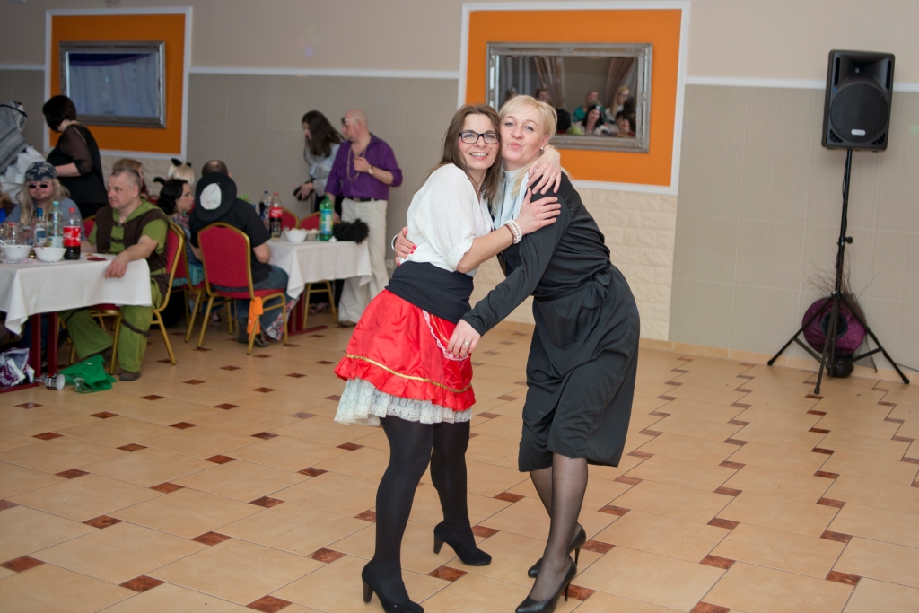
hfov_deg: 54.4
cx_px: 460
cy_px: 306
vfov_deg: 37.9
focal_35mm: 35
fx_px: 894
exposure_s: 1/320
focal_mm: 35
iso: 320
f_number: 2.8
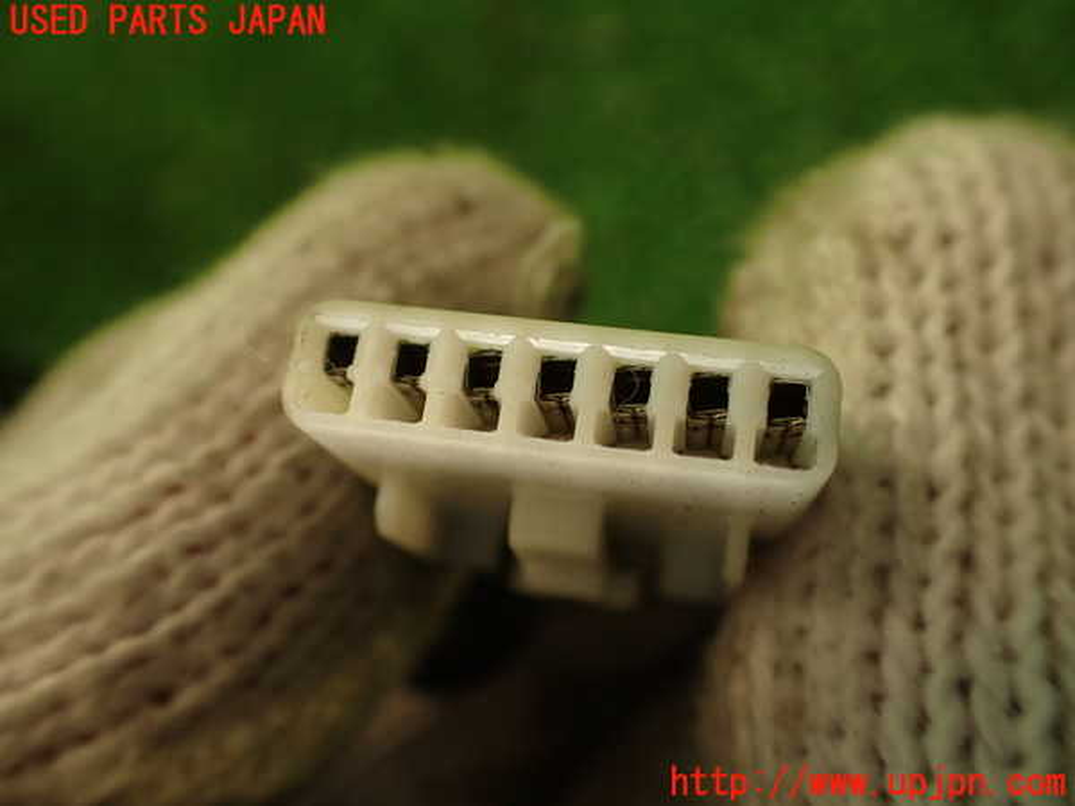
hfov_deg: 56.8
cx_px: 538
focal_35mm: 32
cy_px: 403
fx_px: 994
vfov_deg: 44.2
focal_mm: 5.79
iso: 160
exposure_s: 1/60
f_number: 2.4
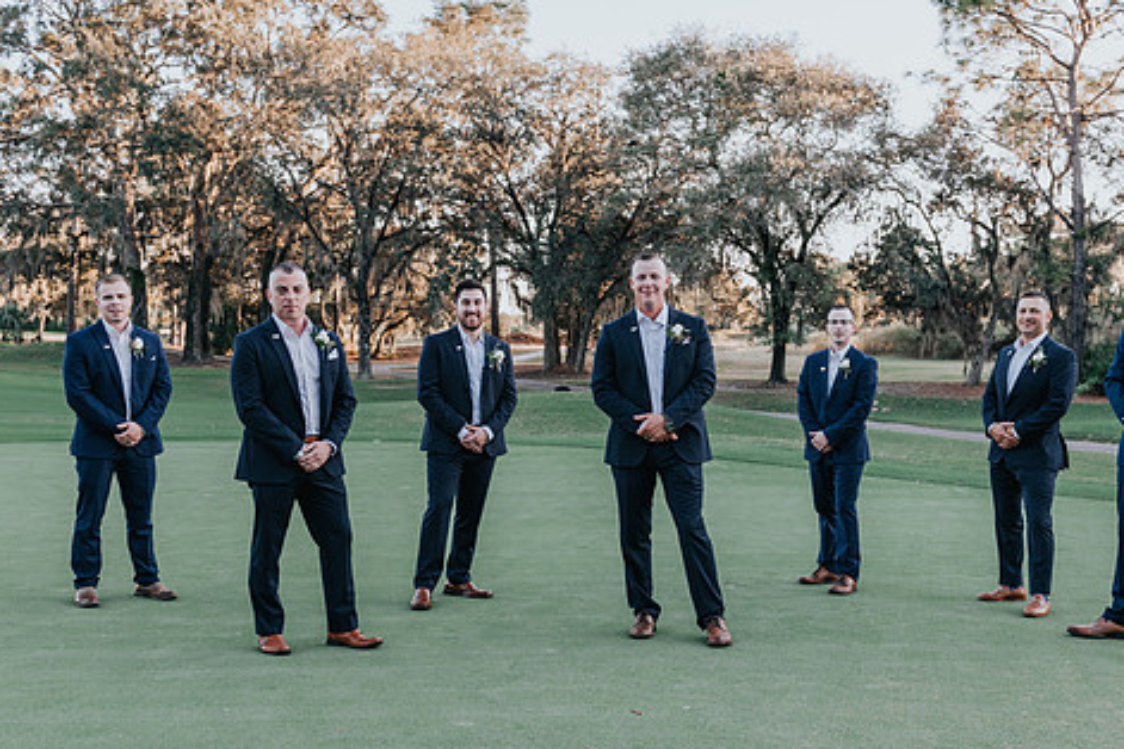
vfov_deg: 31.1
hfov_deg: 45.4
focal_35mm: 43
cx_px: 615
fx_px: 1342
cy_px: 456
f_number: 4.5
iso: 200
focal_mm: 32
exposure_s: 1/200
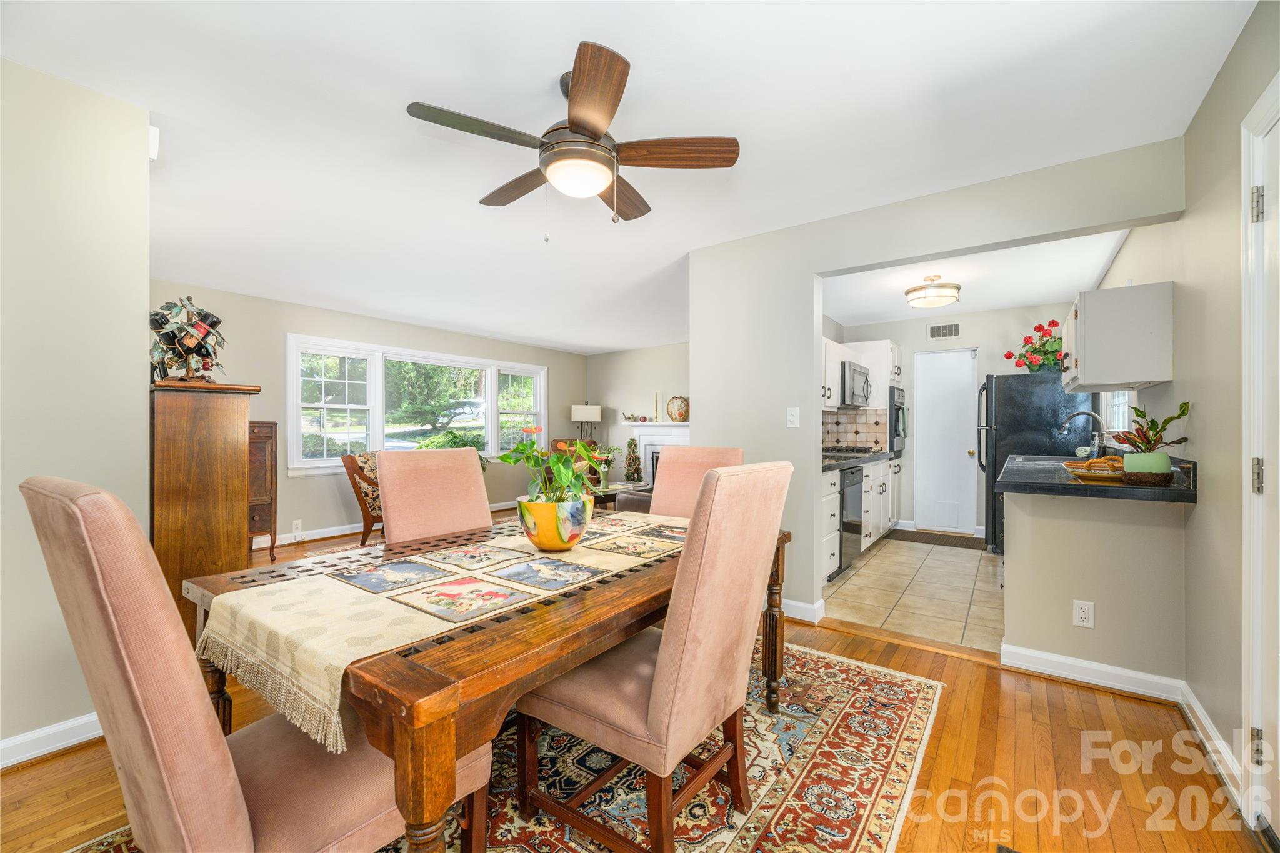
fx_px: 498
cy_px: 426
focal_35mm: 14
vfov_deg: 81.2
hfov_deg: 104.3
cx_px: 640
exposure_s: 1/100
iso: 320
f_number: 8
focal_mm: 14
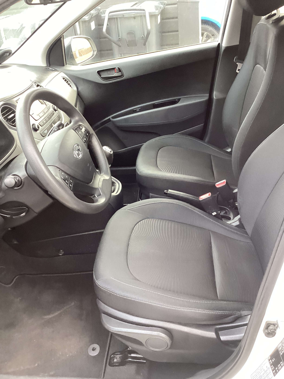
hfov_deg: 45.4
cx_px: 142
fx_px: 339
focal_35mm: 31
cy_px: 190
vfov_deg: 58.4
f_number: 2.4
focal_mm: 3.3
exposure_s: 1/50
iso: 160
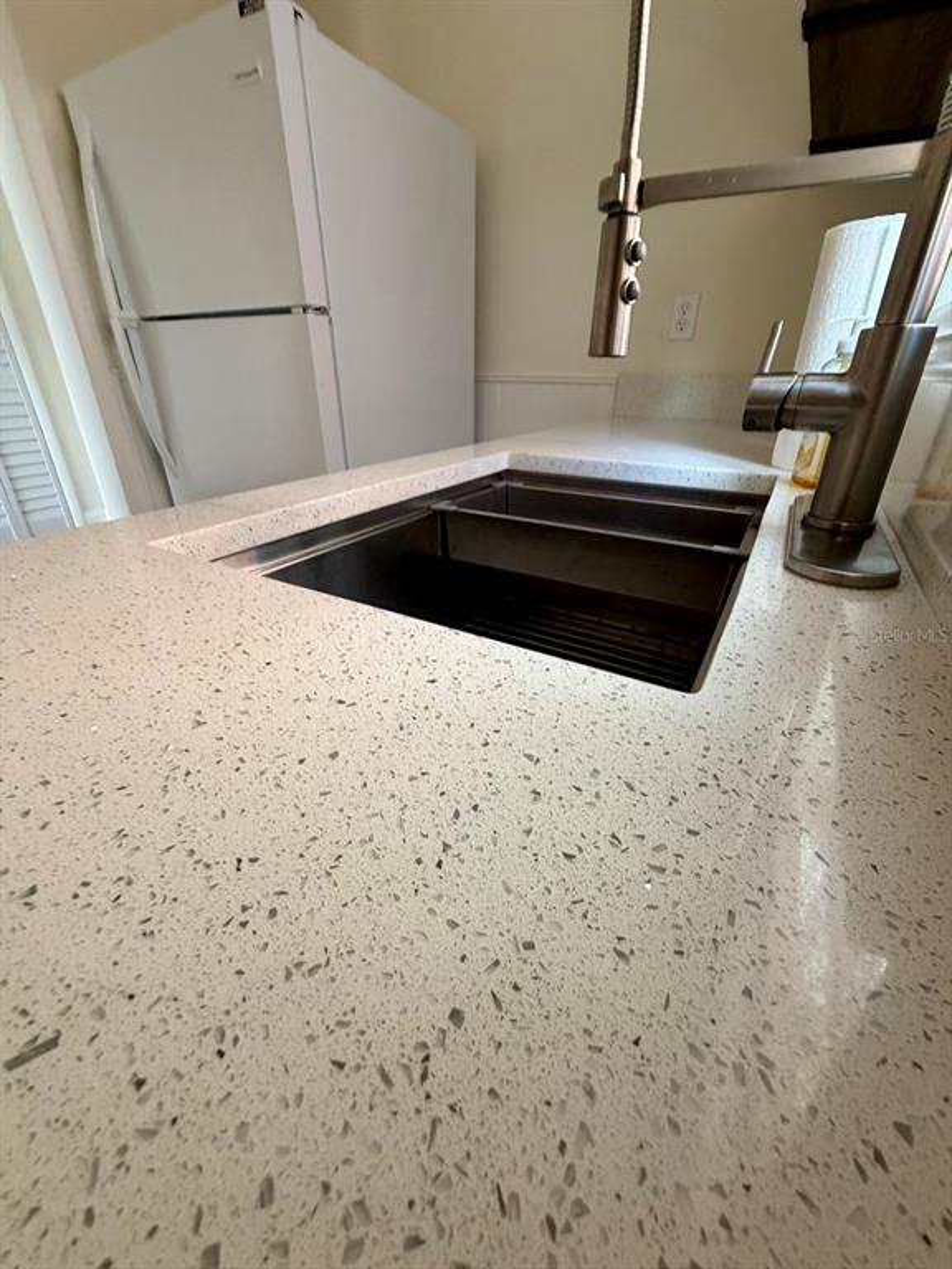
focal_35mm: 14
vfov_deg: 102.1
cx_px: 476
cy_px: 634
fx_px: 513
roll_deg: -1.2
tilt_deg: -26.5
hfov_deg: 85.7
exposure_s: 1/60
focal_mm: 2.22
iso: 200
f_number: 2.2
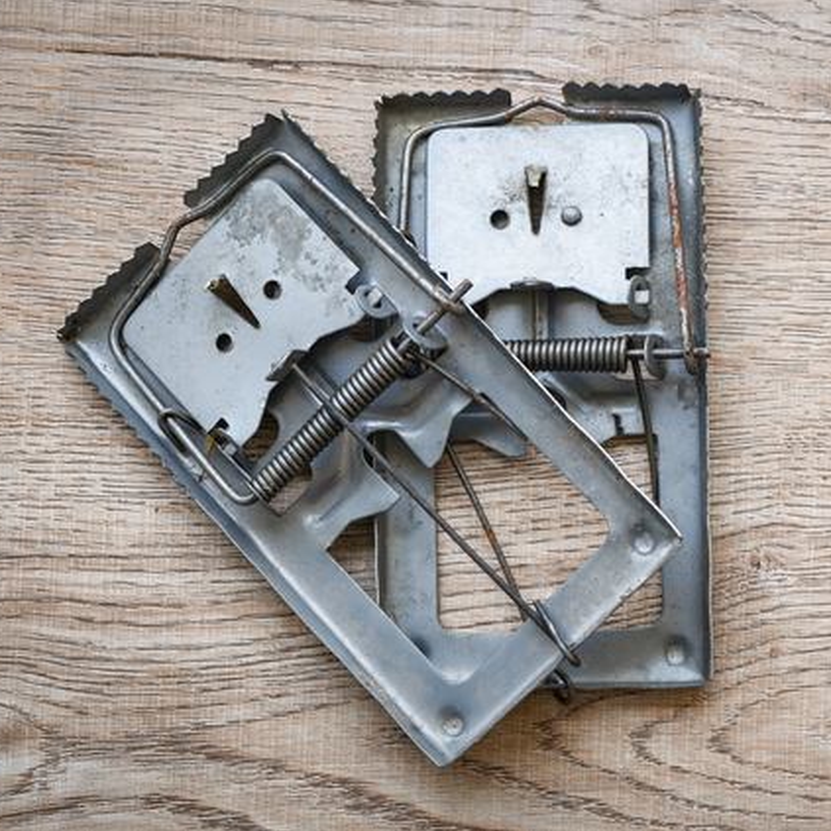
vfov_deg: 12.9
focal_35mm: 135
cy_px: 416
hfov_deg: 12.9
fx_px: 3667
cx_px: 599
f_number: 9
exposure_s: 1/320
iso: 500
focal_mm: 105
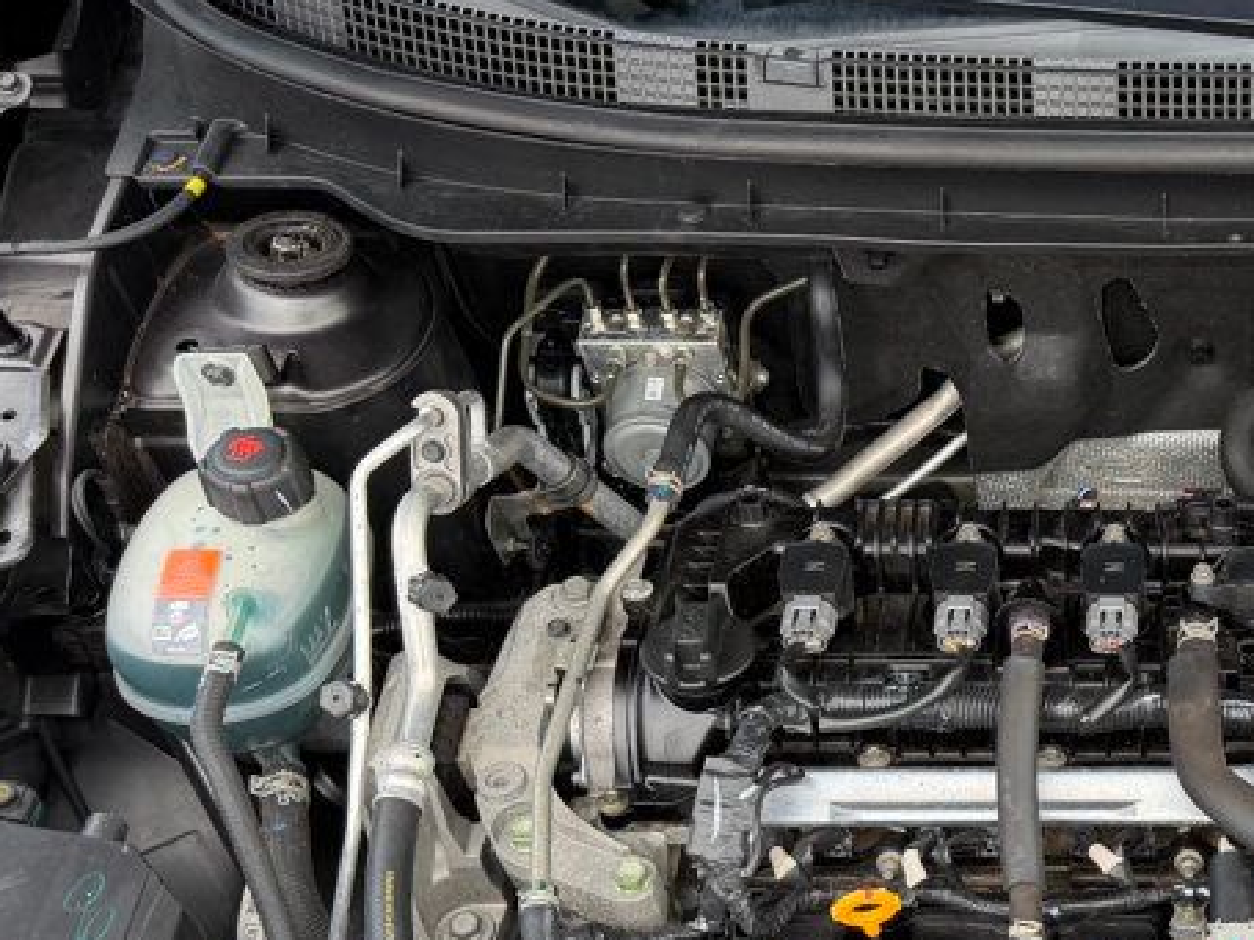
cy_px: 805
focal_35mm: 54
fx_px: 1956
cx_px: 1254
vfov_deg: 26.3
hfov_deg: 32.7
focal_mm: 6.76
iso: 80
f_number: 1.78
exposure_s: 1/238
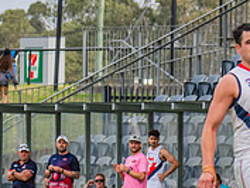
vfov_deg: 2.0
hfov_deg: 2.7
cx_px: 436
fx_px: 5261
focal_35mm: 728
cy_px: 78
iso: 800
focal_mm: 190
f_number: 8
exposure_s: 1/1250
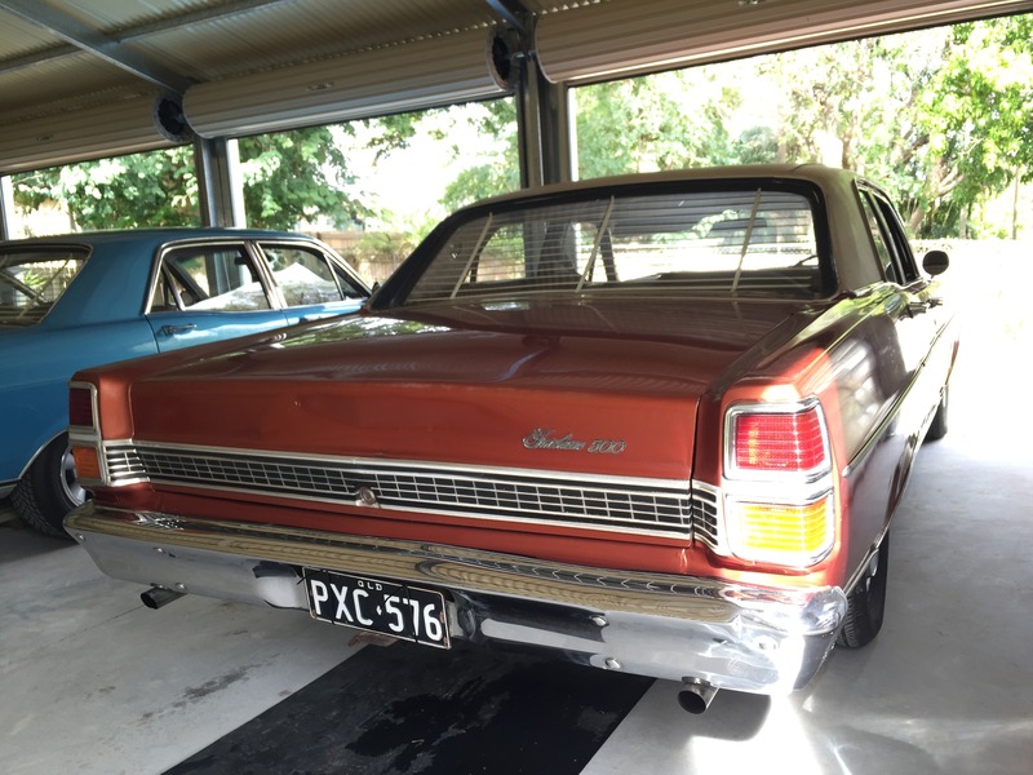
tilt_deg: -8.7
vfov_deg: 48.2
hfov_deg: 61.7
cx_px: 516
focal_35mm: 29
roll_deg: +2.9
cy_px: 388
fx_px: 865
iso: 32
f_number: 2.2
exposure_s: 1/50
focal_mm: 4.15
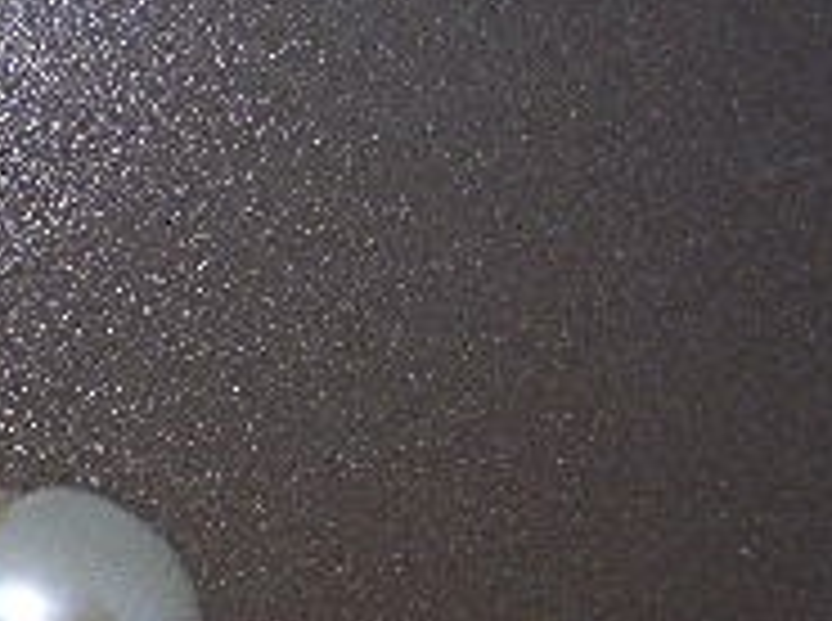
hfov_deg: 12.0
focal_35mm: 156
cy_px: 626
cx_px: -486
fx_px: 3742
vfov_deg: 9.4
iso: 291
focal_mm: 8.1
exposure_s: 1/30
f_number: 7.6
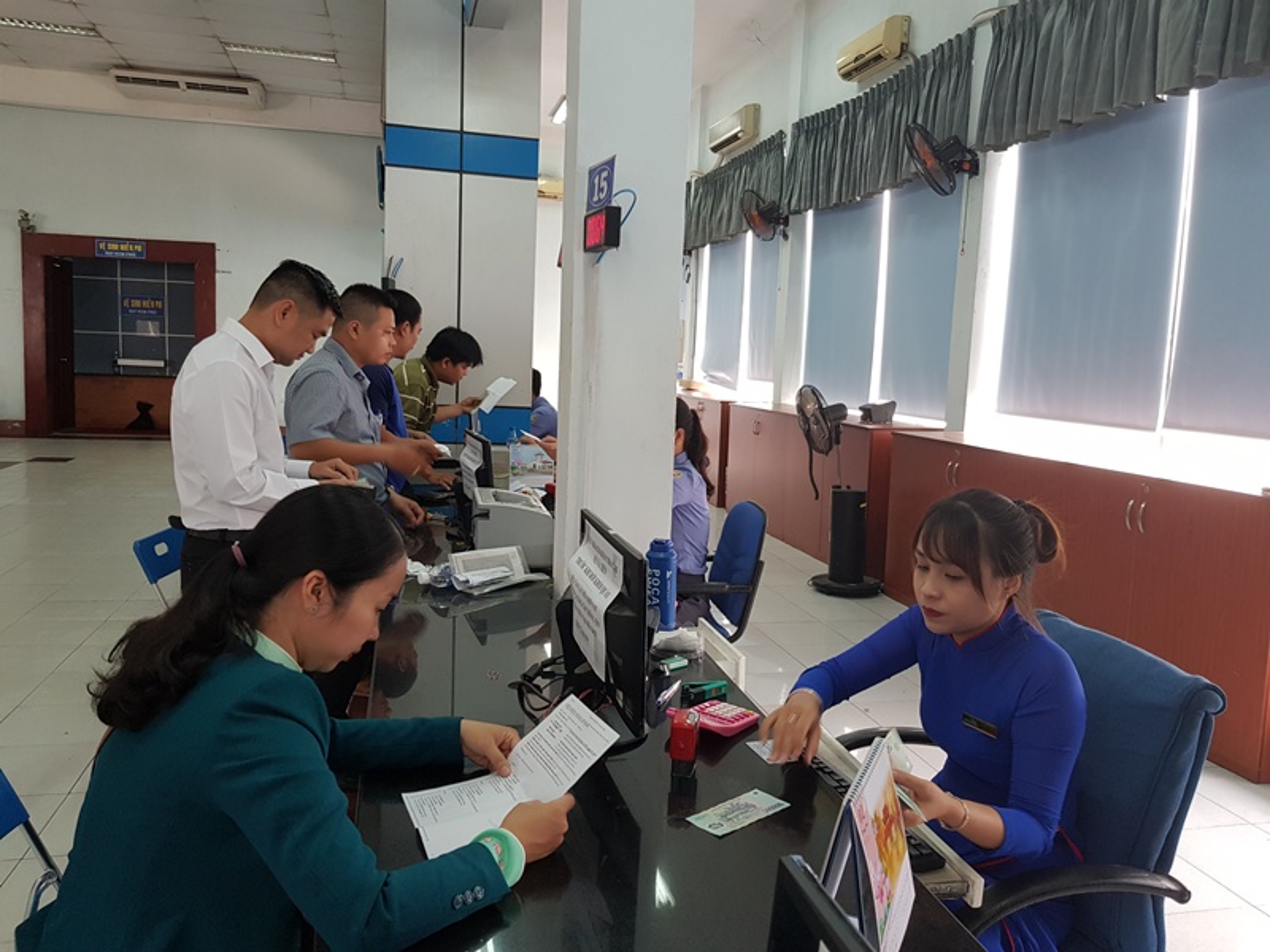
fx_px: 954
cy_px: 476
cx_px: 635
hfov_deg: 67.3
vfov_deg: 53.1
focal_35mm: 26
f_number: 1.7
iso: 100
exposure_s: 1/50
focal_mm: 4.3
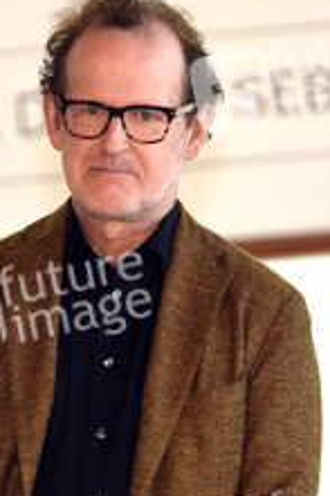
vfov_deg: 4.7
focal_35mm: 435
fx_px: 5990
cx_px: 101
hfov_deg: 3.2
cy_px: 417
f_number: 3.2
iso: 800
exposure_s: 1/320
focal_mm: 160
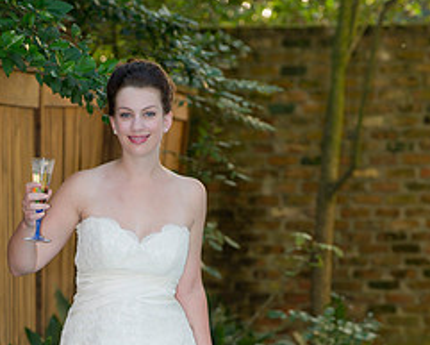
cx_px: 188
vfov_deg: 4.9
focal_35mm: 315
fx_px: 4010
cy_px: 395
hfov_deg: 6.1
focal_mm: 180
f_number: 5
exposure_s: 1/80
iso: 400
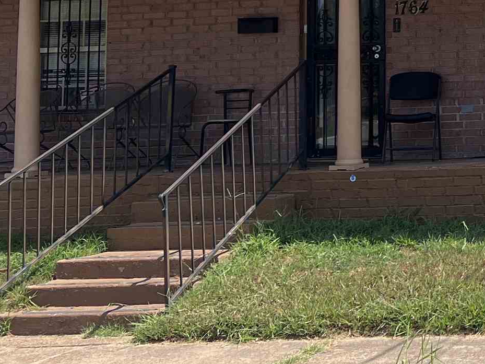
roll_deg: +0.7
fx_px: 1205
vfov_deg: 16.8
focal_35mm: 86
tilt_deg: +5.9
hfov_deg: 18.9
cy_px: -9
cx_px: 800
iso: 50
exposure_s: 1/2632
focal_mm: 5.7
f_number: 1.5
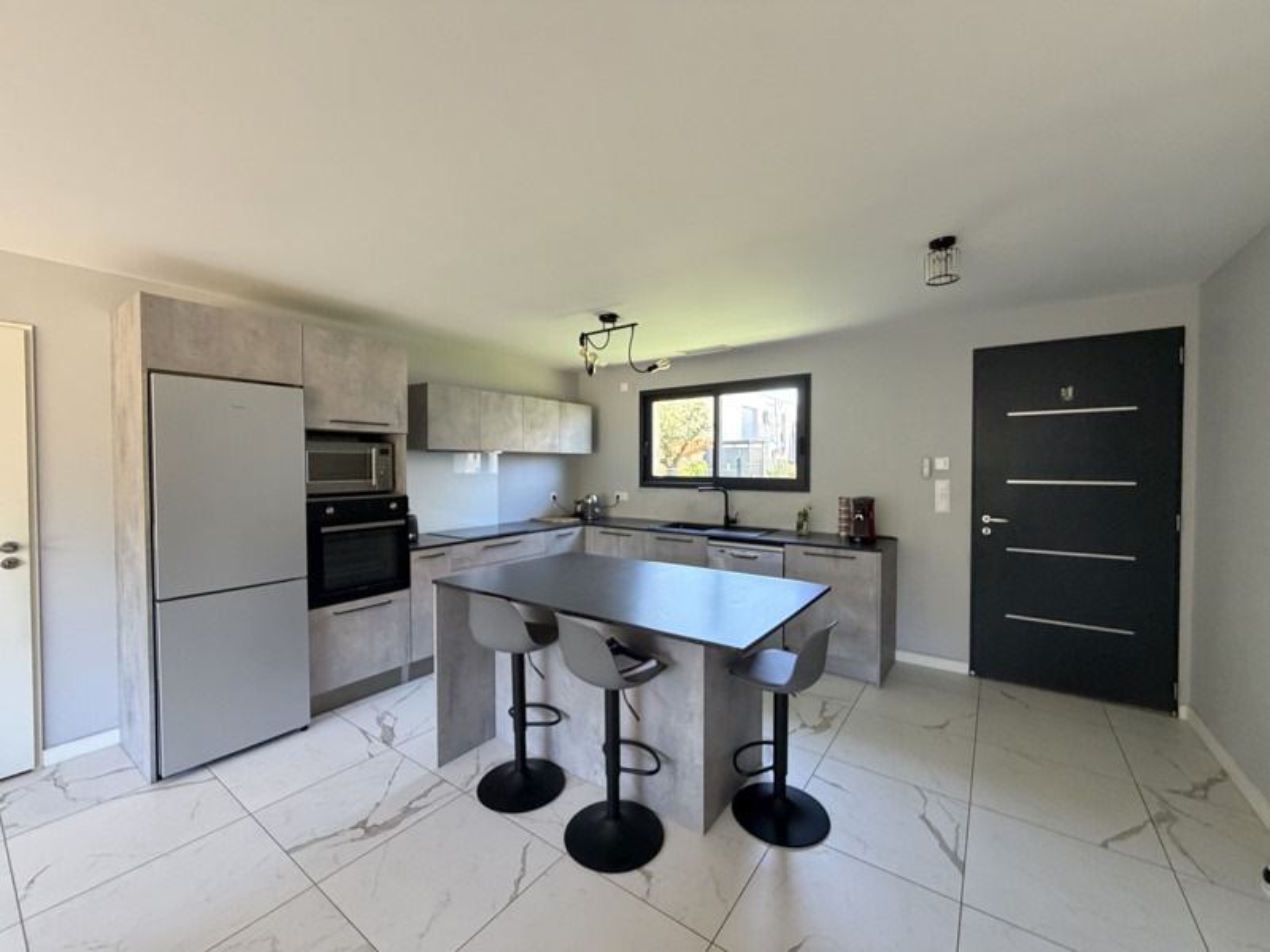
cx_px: 635
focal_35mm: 14
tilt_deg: -0.7
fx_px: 514
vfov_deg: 85.7
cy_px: 476
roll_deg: +0.5
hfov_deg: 102.1
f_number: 2.2
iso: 400
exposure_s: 1/60
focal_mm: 2.22
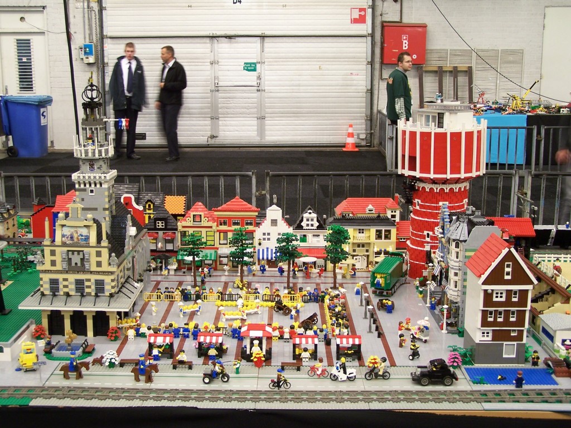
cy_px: 214
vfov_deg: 30.3
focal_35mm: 48
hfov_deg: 39.7
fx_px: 792
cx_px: 286
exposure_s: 1/3
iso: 80
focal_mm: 8
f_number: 3
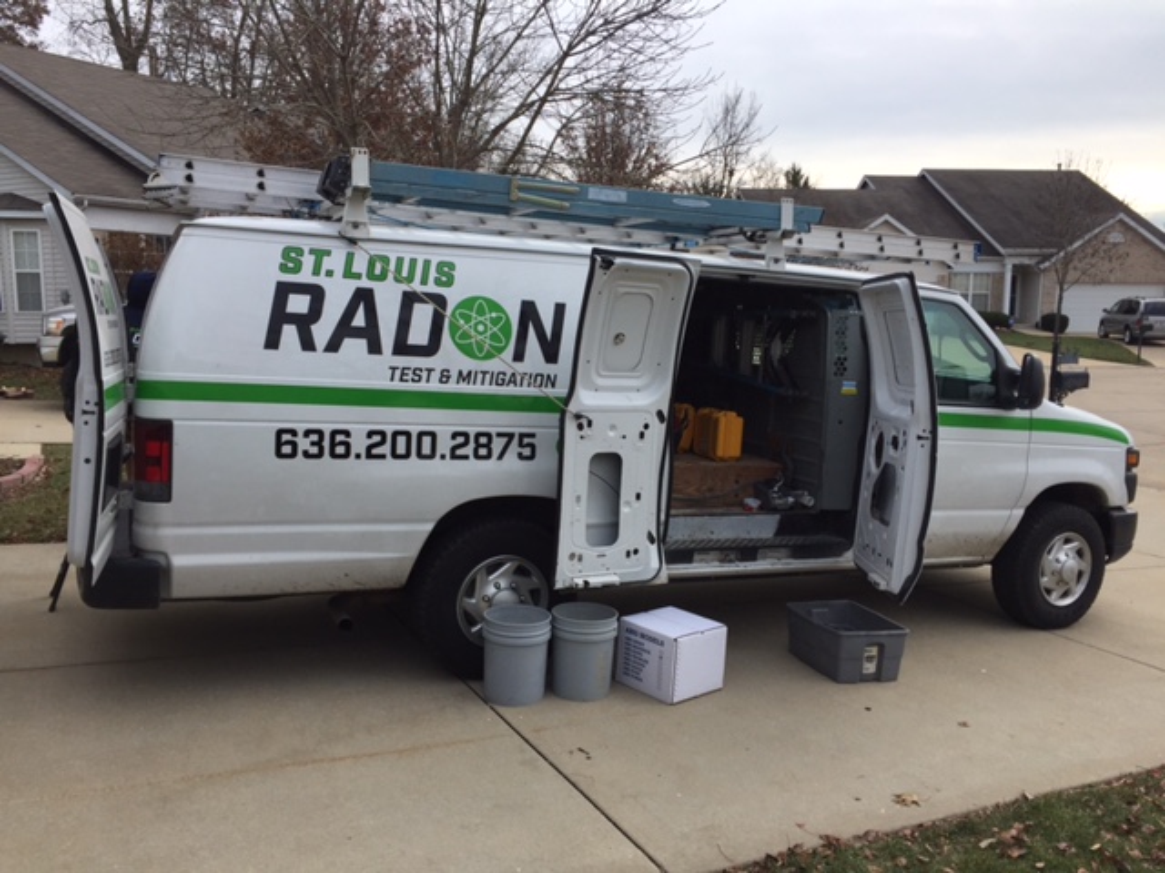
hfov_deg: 61.7
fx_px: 976
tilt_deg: -8.6
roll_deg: -0.8
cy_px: 436
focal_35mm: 29
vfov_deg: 48.2
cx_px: 582
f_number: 2.2
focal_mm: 4.15
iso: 32
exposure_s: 1/1276
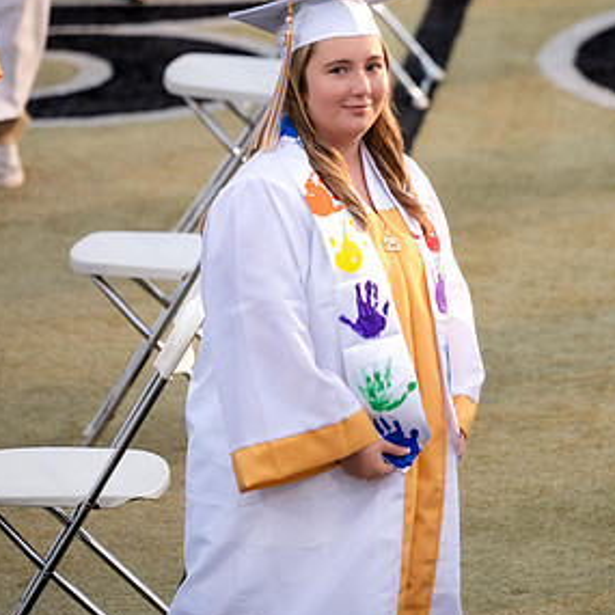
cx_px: 465
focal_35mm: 509
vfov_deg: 3.4
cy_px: 182
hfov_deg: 3.4
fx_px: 10231
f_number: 2.8
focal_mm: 190
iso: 250
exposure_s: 1/500
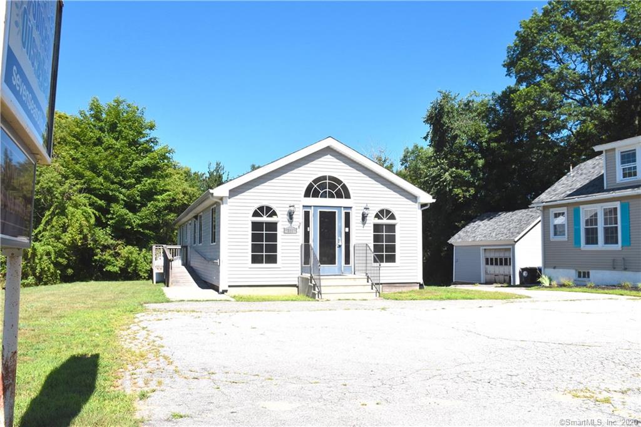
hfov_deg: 61.9
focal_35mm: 30
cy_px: 214
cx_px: 320
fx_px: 534
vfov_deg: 43.6
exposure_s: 1/320
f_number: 9
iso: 200
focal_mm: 20
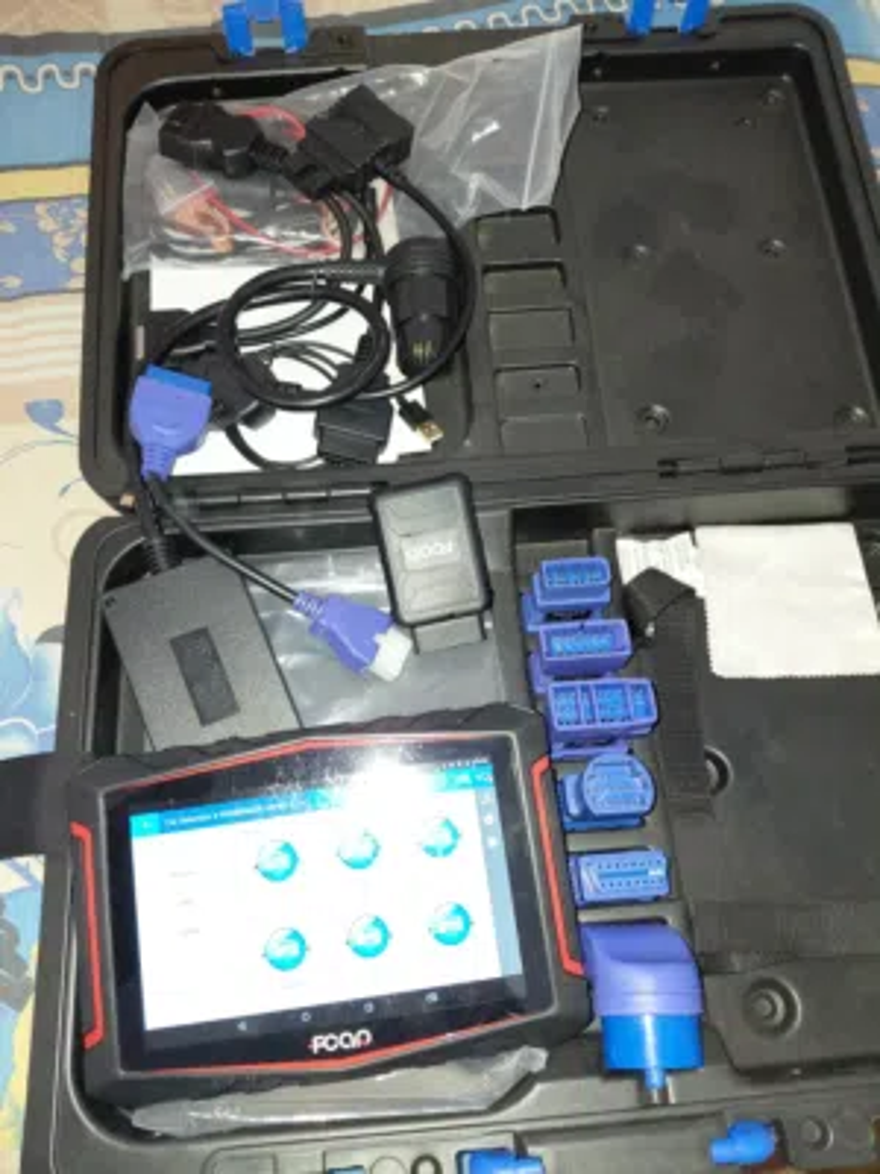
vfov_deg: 69.4
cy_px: 587
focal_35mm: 25
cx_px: 440
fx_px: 847
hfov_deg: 54.9
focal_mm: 4.69
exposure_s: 1/60
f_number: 1.8
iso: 320
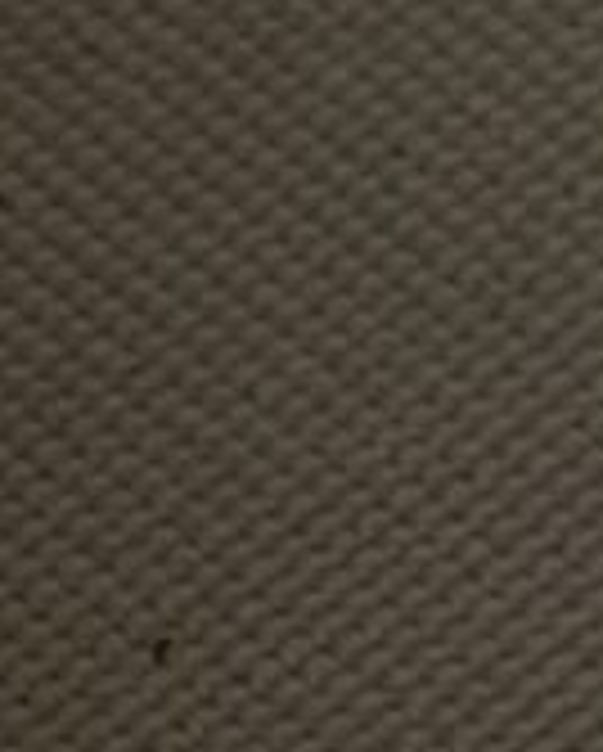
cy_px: 2044
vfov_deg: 6.3
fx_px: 6391
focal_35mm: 287
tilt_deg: -62.9
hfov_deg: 5.2
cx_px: 1462
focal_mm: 6.76
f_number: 1.78
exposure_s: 1/60
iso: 125
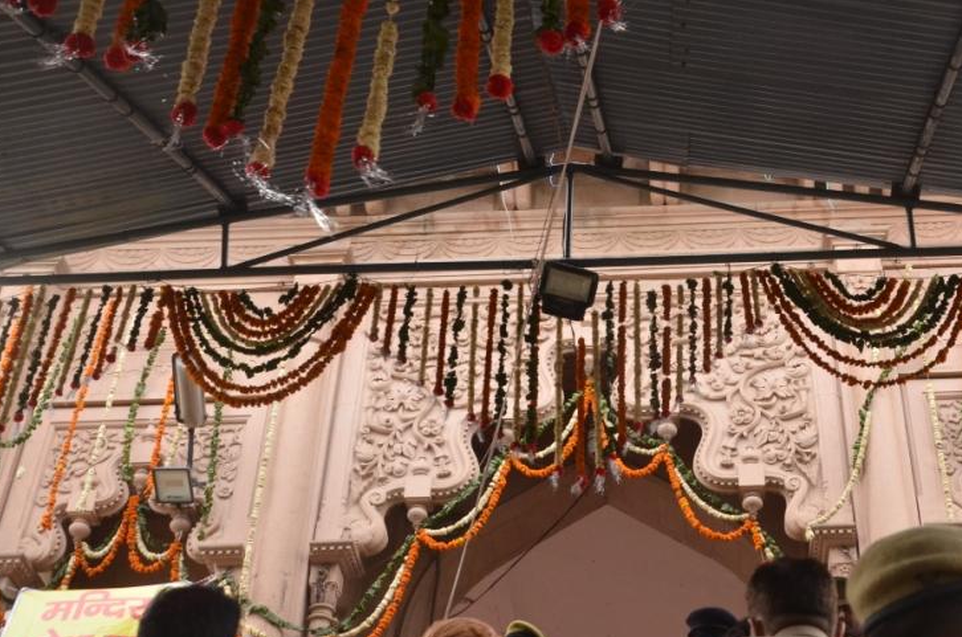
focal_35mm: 55
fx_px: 1467
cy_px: 405
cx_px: 669
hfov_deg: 35.8
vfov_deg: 24.4
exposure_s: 1/160
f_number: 7.1
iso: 1000
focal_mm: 26
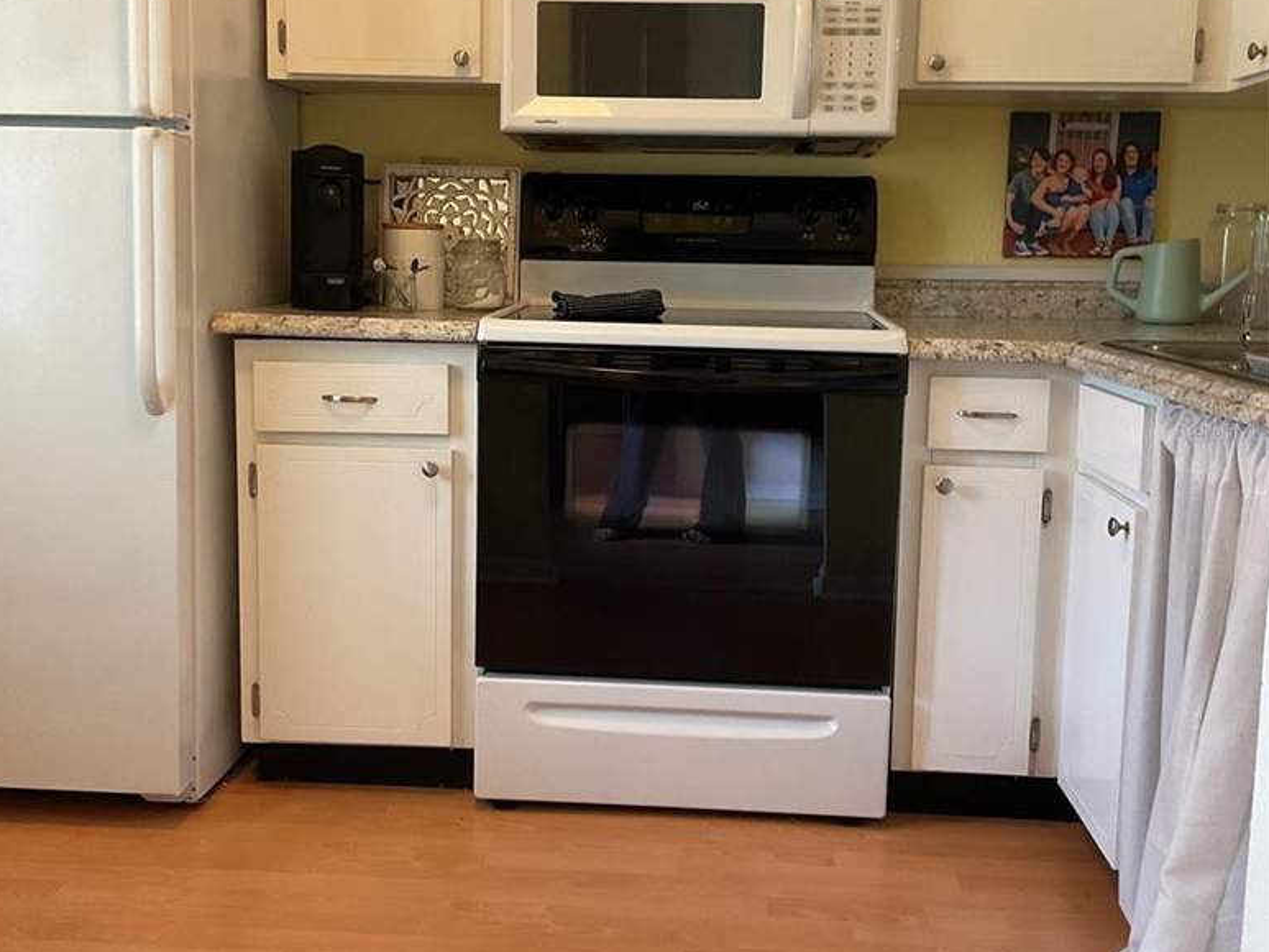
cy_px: 430
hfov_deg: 46.8
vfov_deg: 35.9
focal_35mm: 40
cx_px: 621
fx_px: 1467
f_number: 1.8
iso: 160
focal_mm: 3
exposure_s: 1/60
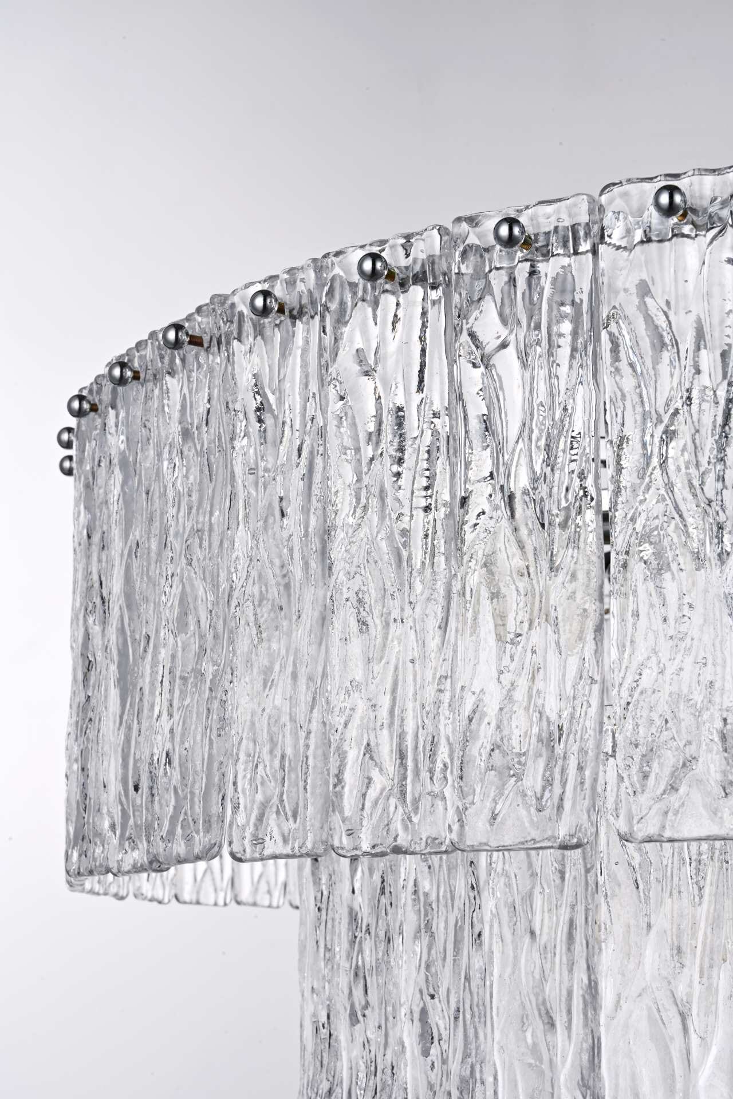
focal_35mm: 70
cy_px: 550
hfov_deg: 19.5
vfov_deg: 28.8
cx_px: 366
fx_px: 2138
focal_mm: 70
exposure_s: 1/100
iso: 80
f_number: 22
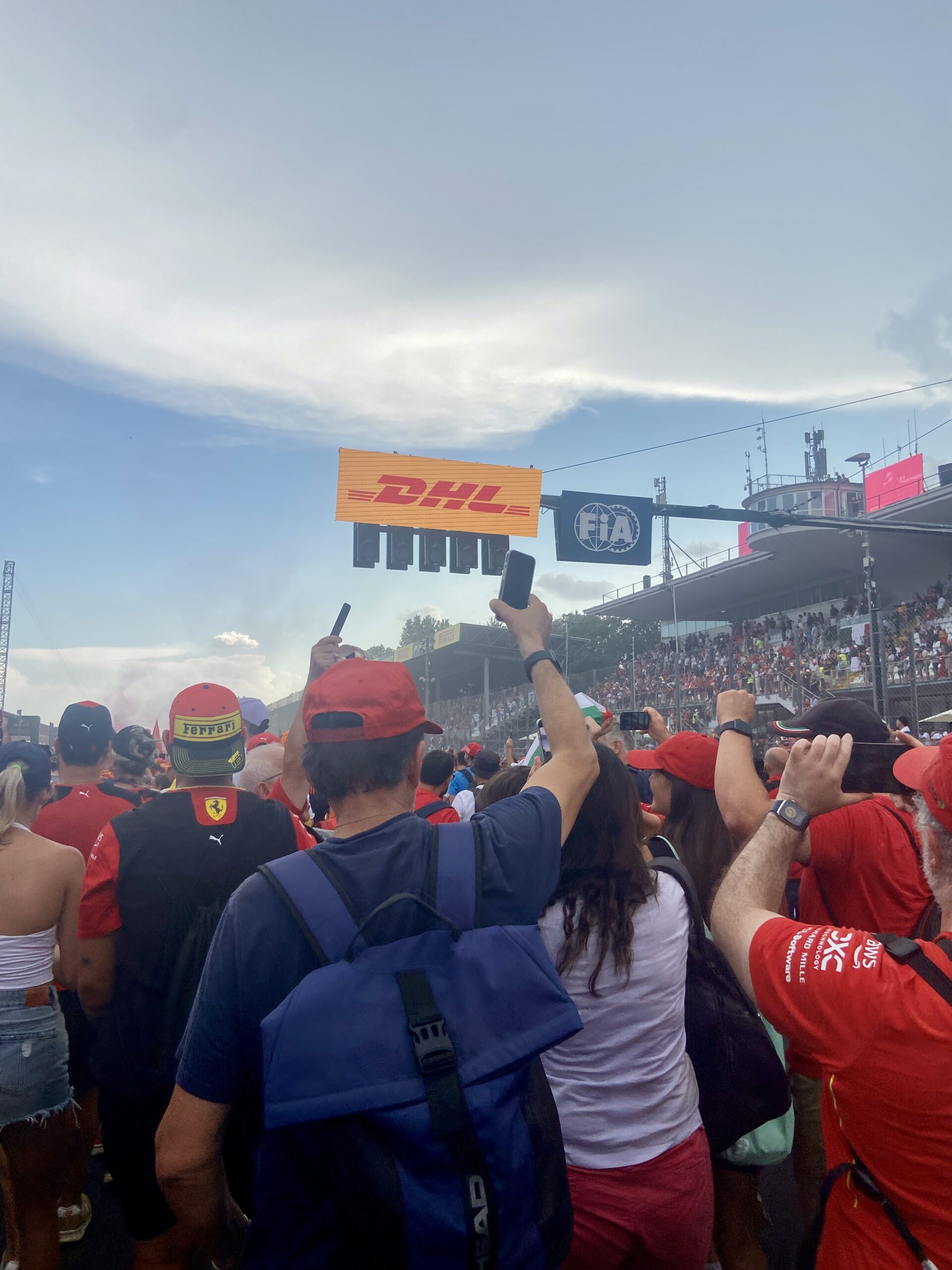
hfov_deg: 53.1
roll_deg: +1.2
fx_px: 953
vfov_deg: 67.3
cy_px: 635
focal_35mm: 26
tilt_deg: +9.2
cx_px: 476
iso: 32
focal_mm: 4.25
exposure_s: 1/2105
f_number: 1.8
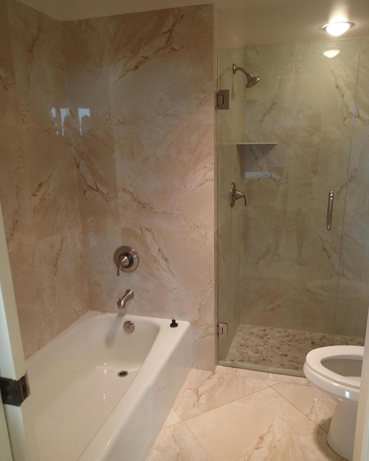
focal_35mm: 27
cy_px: 242
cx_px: 188
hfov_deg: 53.2
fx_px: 369
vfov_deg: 64.0
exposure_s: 1/40
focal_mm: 4.5
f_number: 2
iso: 200
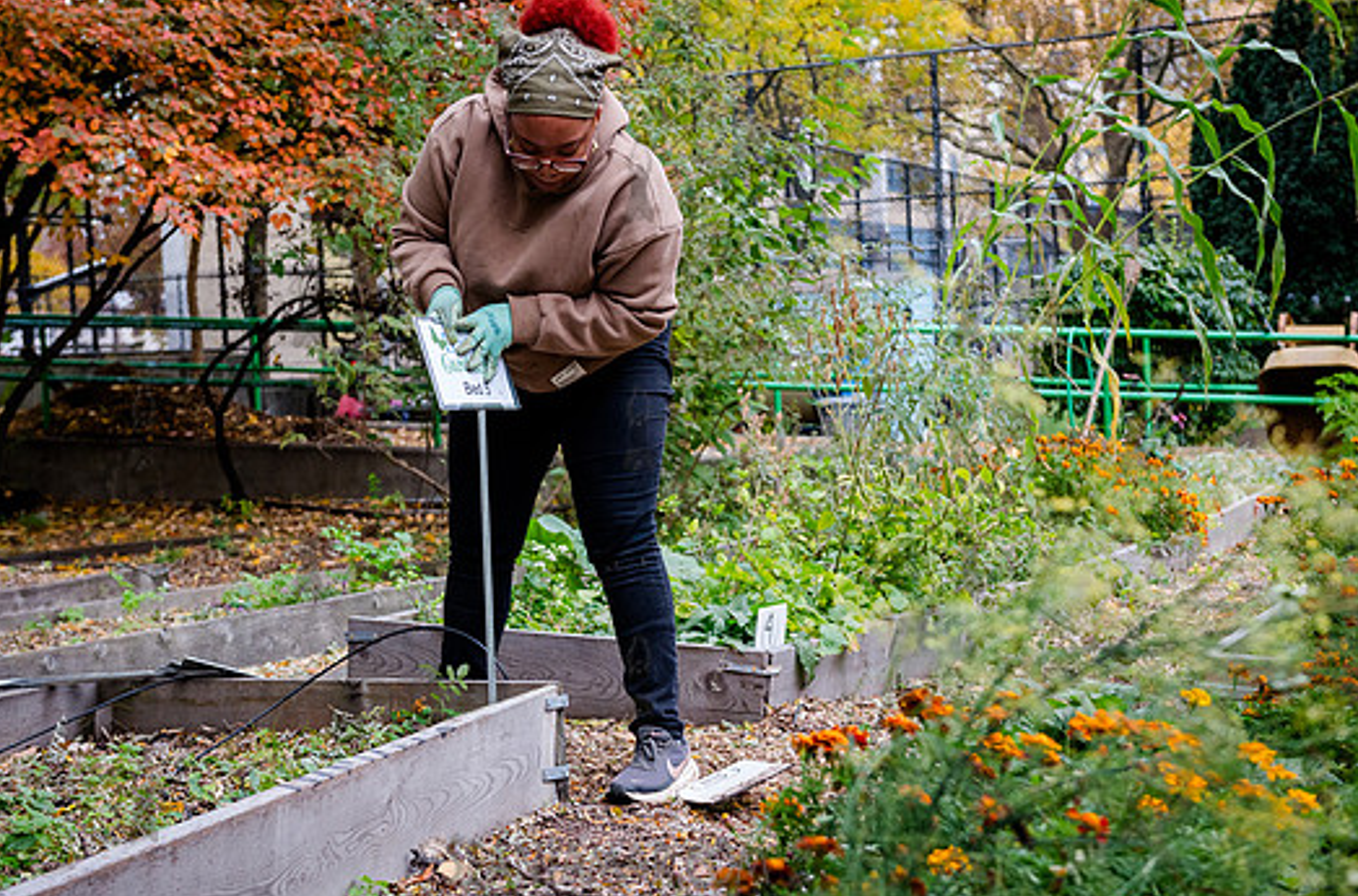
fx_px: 2143
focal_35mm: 57
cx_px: 658
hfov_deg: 35.2
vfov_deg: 23.6
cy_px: 444
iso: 2000
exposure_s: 1/500
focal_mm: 50
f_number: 4.5
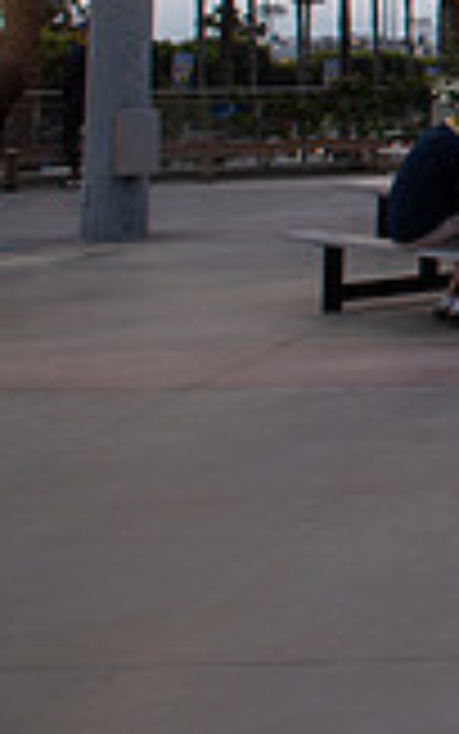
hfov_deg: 11.7
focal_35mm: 87
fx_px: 1740
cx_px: 1174
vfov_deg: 22.2
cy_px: -110
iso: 400
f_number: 9
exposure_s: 1/80
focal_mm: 24
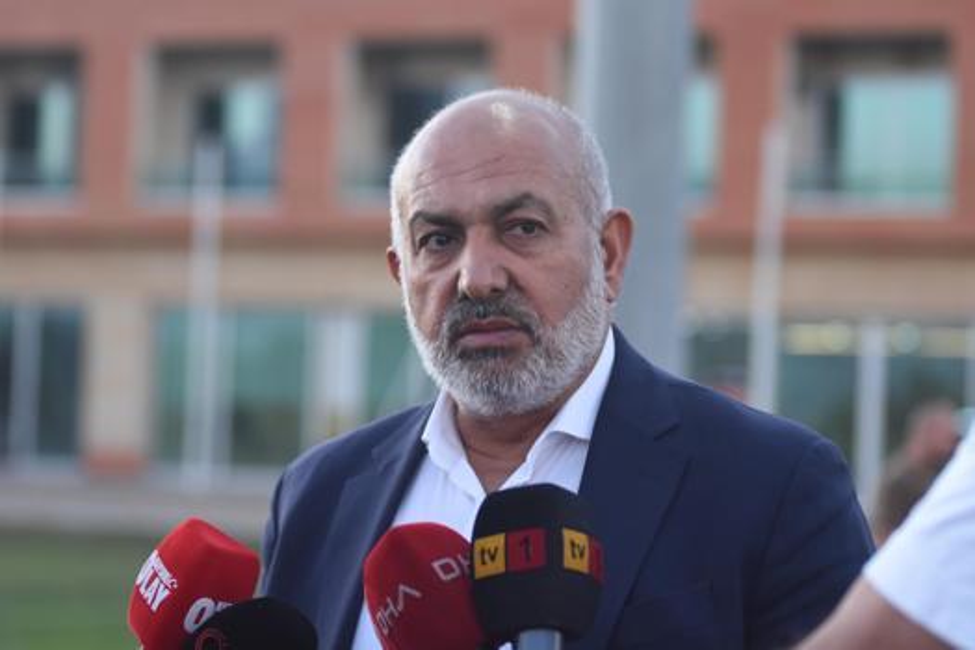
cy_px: 325
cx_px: 488
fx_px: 2844
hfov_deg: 19.5
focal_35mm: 105
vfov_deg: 13.0
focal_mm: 70
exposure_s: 1/160
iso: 800
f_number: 2.8
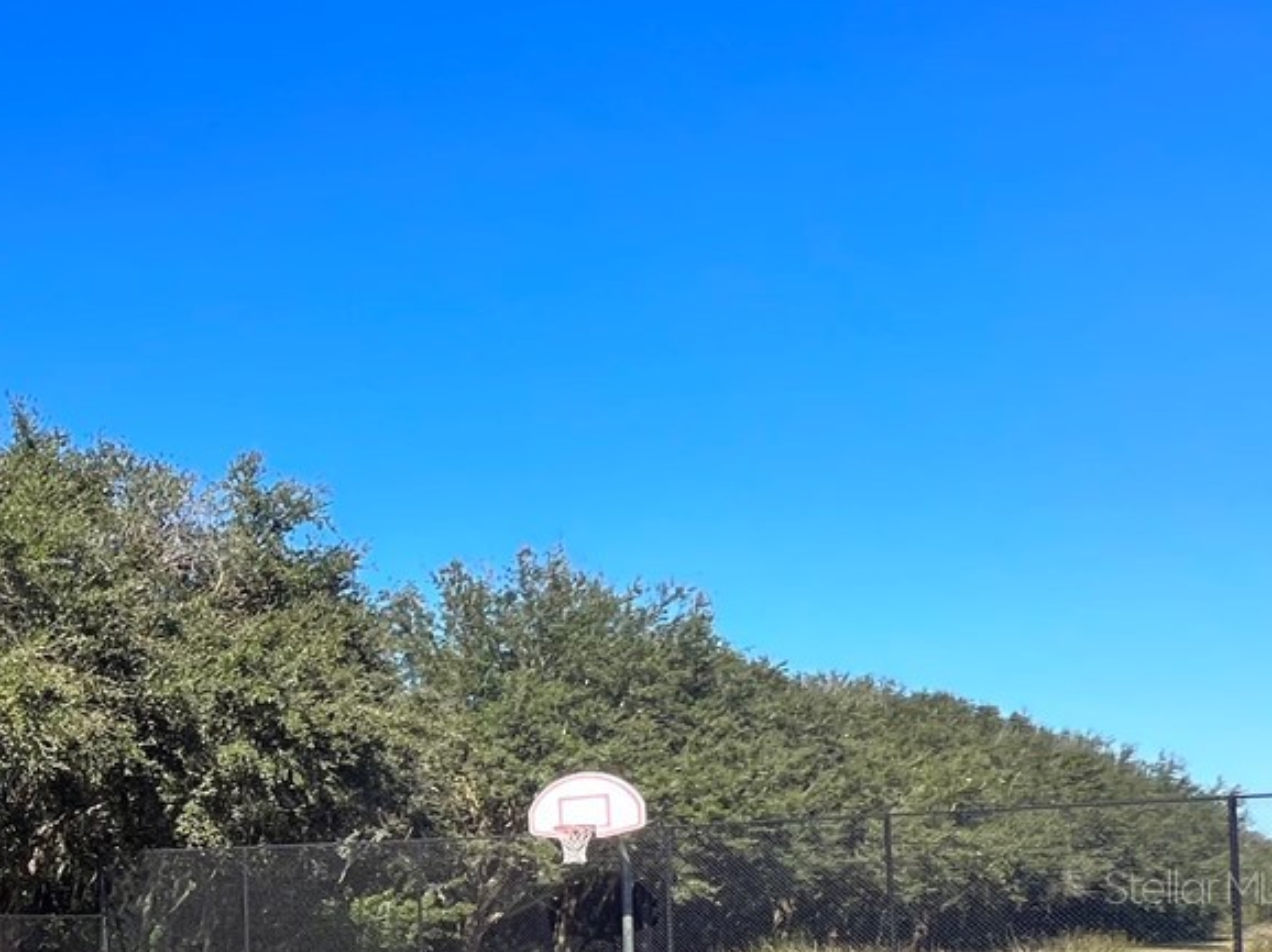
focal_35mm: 36
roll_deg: +0.8
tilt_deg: +1.7
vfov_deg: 36.7
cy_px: 886
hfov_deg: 33.7
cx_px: -449
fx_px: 1322
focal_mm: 1.57
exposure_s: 1/612
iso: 32
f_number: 1.8
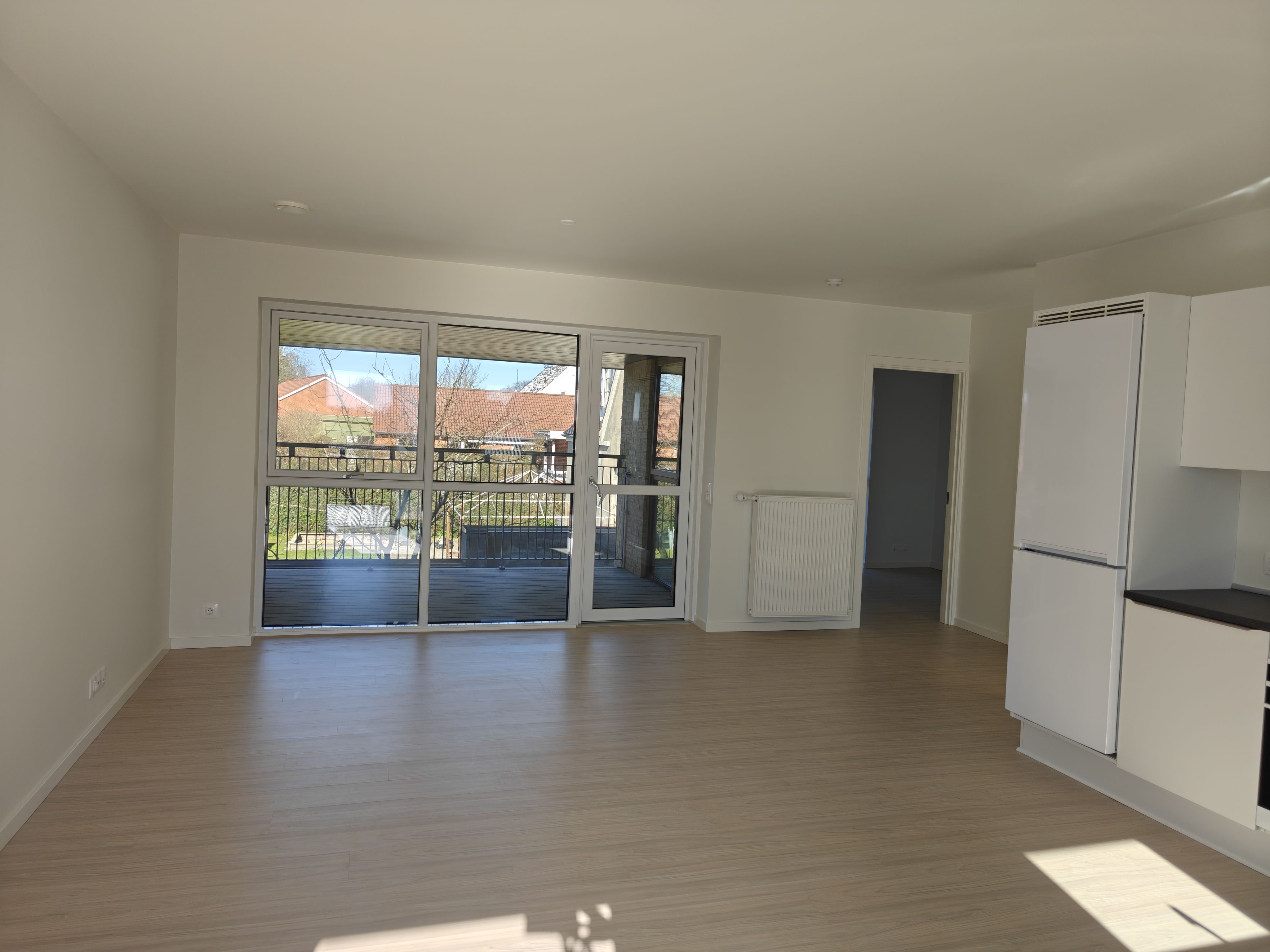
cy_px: 476
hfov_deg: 73.9
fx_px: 844
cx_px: 635
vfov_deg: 58.9
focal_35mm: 23
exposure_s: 1/815
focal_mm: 6.06
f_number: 1.6
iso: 125
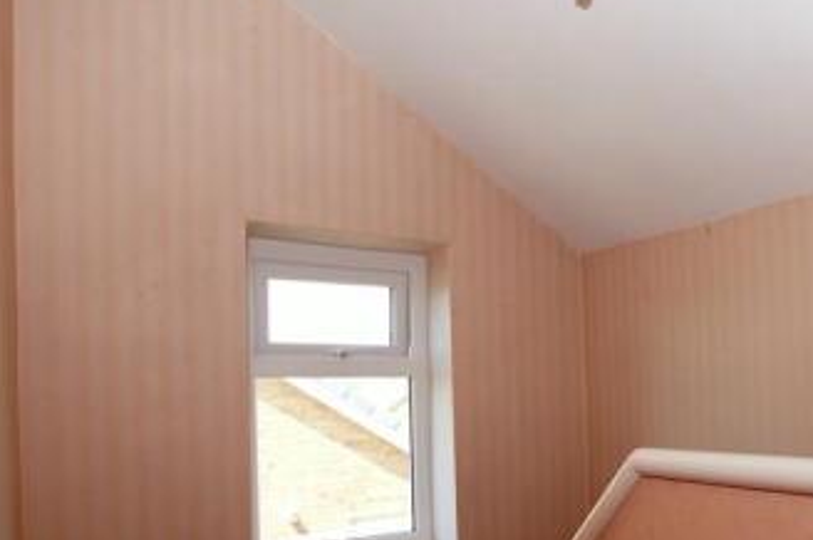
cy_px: 393
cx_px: 654
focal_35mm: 30
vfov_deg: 42.4
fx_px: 677
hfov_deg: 57.2
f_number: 4
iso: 125
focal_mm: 10
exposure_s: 1/60
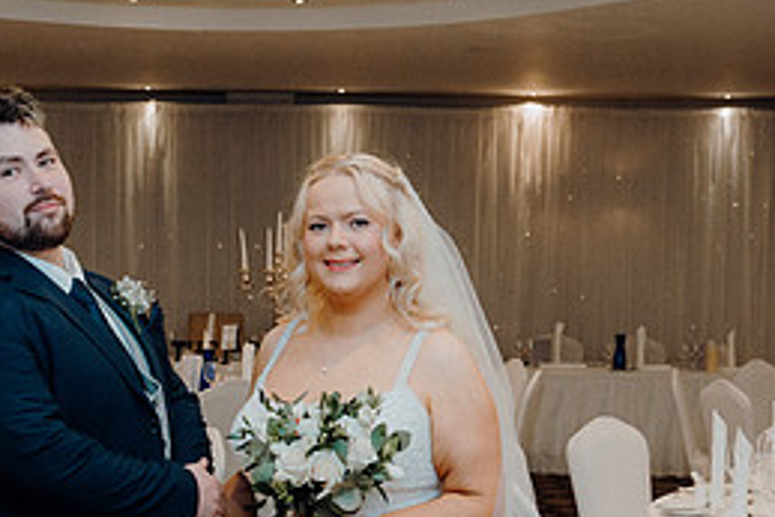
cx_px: 332
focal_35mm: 76
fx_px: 1637
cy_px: 468
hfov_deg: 26.6
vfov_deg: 17.7
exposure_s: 1/160
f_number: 5
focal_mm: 34
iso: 2500
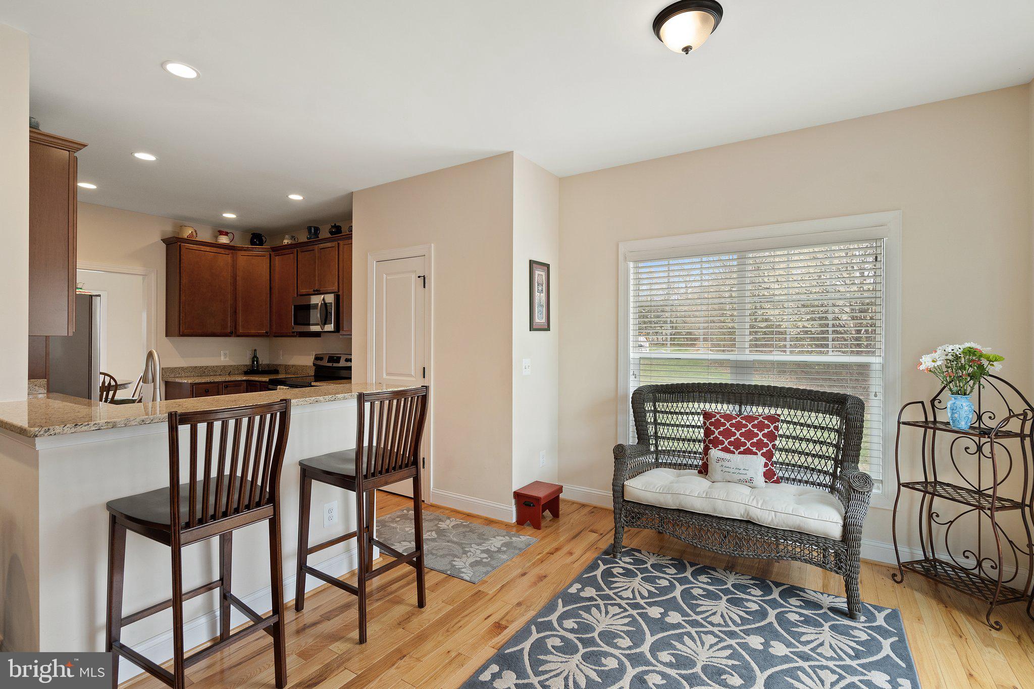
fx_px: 459
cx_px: 517
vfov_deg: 73.7
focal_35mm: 16
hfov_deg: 96.7
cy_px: 344
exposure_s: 1/8
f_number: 8
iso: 400
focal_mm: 16
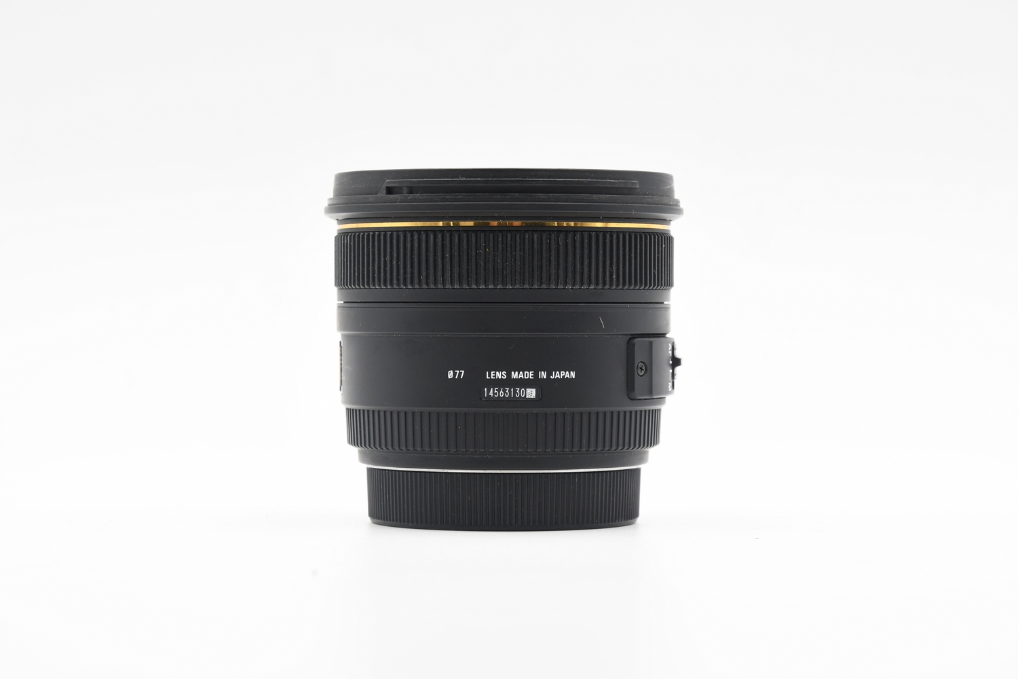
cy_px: 340
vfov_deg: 11.4
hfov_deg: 17.1
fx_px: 3393
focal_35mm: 120
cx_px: 509
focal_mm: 80
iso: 800
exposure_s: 1/100
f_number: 8
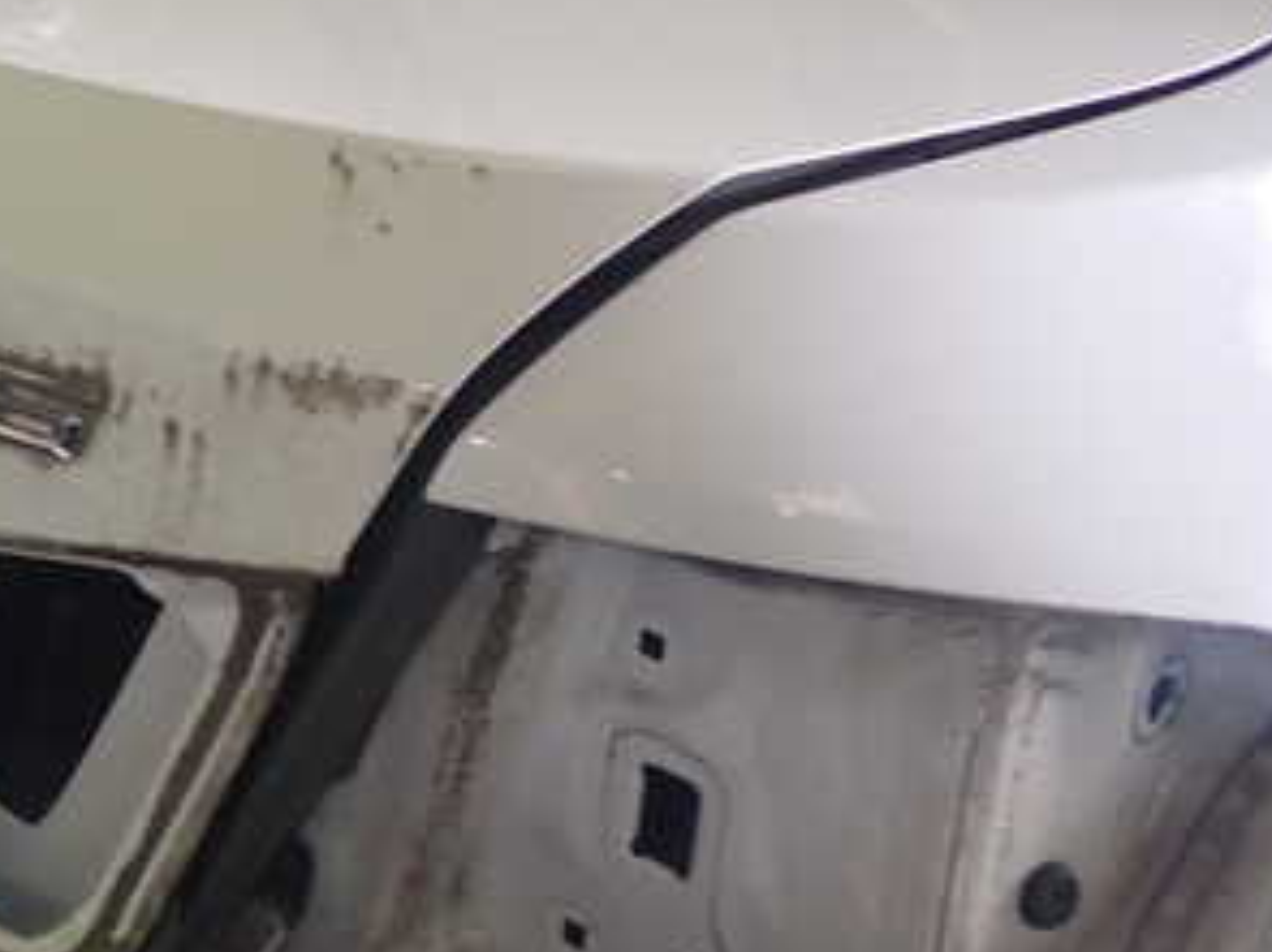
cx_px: 65
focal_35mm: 61
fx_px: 2241
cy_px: 177
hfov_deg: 30.0
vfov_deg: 23.6
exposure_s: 1/40
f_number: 2.3
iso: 200
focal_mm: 5.4
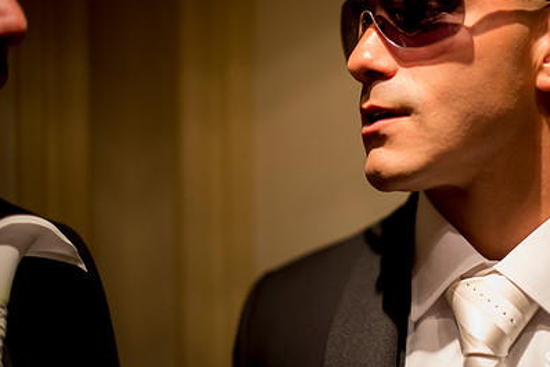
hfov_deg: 27.4
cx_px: 387
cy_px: 127
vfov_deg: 18.6
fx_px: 1116
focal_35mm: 73
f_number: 1.4
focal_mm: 50
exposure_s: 1/640
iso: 3200
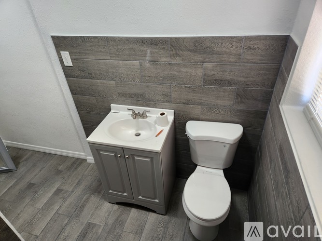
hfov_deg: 73.9
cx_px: 161
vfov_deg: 58.9
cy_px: 120
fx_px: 214
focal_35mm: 23
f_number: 1.8
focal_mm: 5.4
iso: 160
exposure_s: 1/180
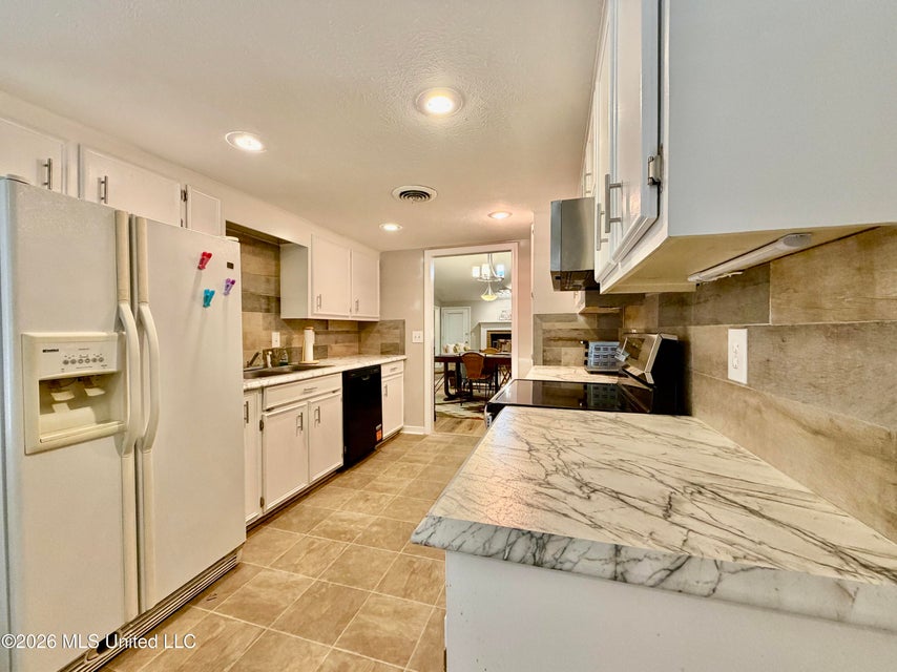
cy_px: 336
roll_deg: +0.1
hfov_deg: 102.1
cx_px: 448
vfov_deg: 85.6
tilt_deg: -0.4
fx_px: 363
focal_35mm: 14
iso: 250
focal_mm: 2.22
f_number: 2.2
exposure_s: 1/60
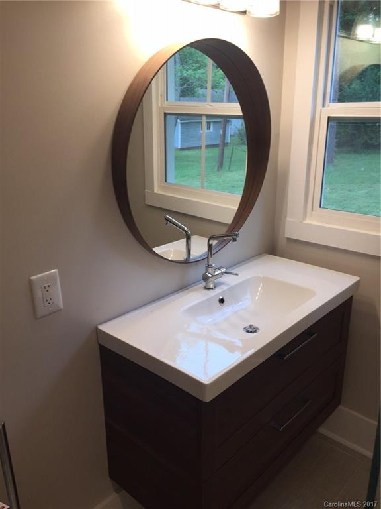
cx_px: 190
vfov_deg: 61.7
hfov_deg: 48.2
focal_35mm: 29
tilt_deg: -18.2
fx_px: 426
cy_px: 254
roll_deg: +0.1
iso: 40
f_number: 2.2
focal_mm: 4.15
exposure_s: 1/60
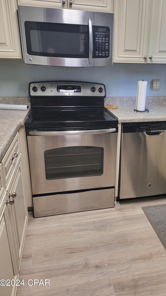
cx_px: 113
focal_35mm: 27
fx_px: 211
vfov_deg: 69.9
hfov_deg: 42.2
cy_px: 144
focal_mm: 5
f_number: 1.8
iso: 160
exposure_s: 1/60
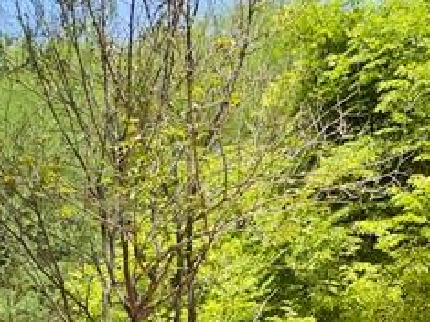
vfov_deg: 22.0
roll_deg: -0.2
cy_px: 398
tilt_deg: -2.0
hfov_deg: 31.7
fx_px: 757
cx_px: 209
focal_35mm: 61
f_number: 2.2
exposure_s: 1/643
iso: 40
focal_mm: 2.22
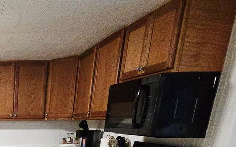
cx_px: -37
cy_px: 222
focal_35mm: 42
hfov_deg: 37.5
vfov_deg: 24.0
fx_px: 270
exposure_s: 1/60.2
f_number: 2.2
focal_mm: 2.2
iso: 1000
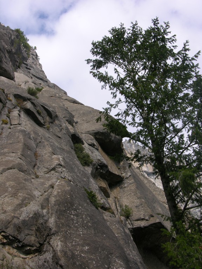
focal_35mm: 50
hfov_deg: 29.1
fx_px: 389
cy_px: 134
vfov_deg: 38.2
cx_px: 101
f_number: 6
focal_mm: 12.7
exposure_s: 1/203
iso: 50
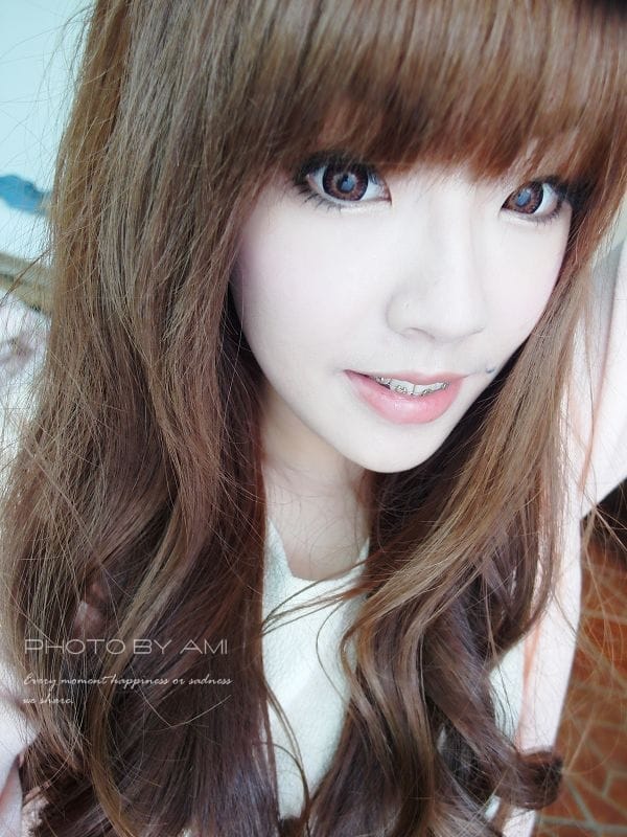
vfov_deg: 71.6
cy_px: 418
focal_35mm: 24
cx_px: 314
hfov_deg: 56.8
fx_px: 580
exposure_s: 1/45
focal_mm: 5.2
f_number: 2
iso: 120
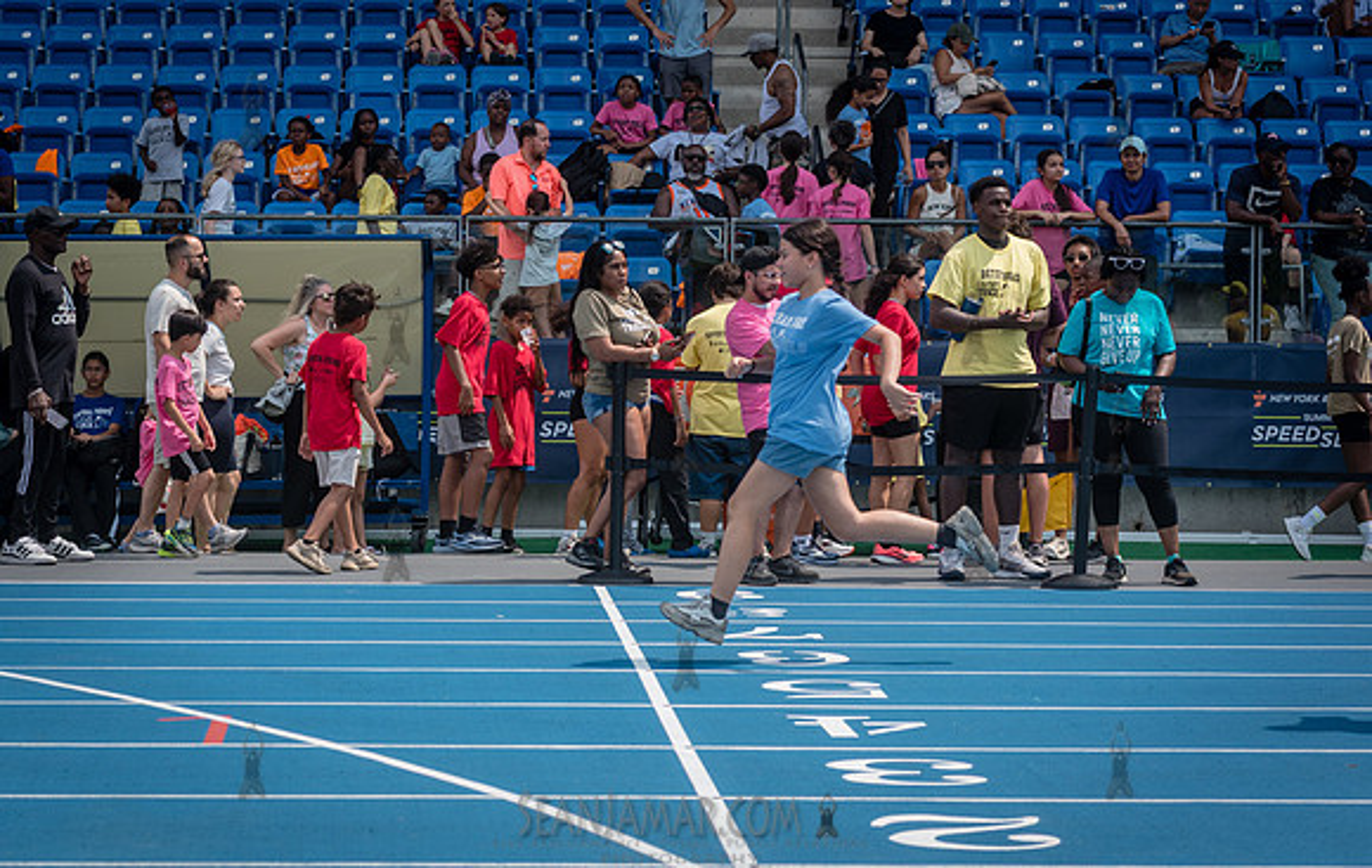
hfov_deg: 20.4
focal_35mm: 102
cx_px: 566
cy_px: 486
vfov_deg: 13.0
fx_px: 3810
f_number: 5
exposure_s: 1/1000
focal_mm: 80
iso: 160
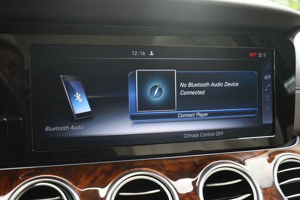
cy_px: 100
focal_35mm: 40
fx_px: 333
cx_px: 150
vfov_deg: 33.4
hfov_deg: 48.5
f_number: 4
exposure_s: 1/250
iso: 500
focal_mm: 27
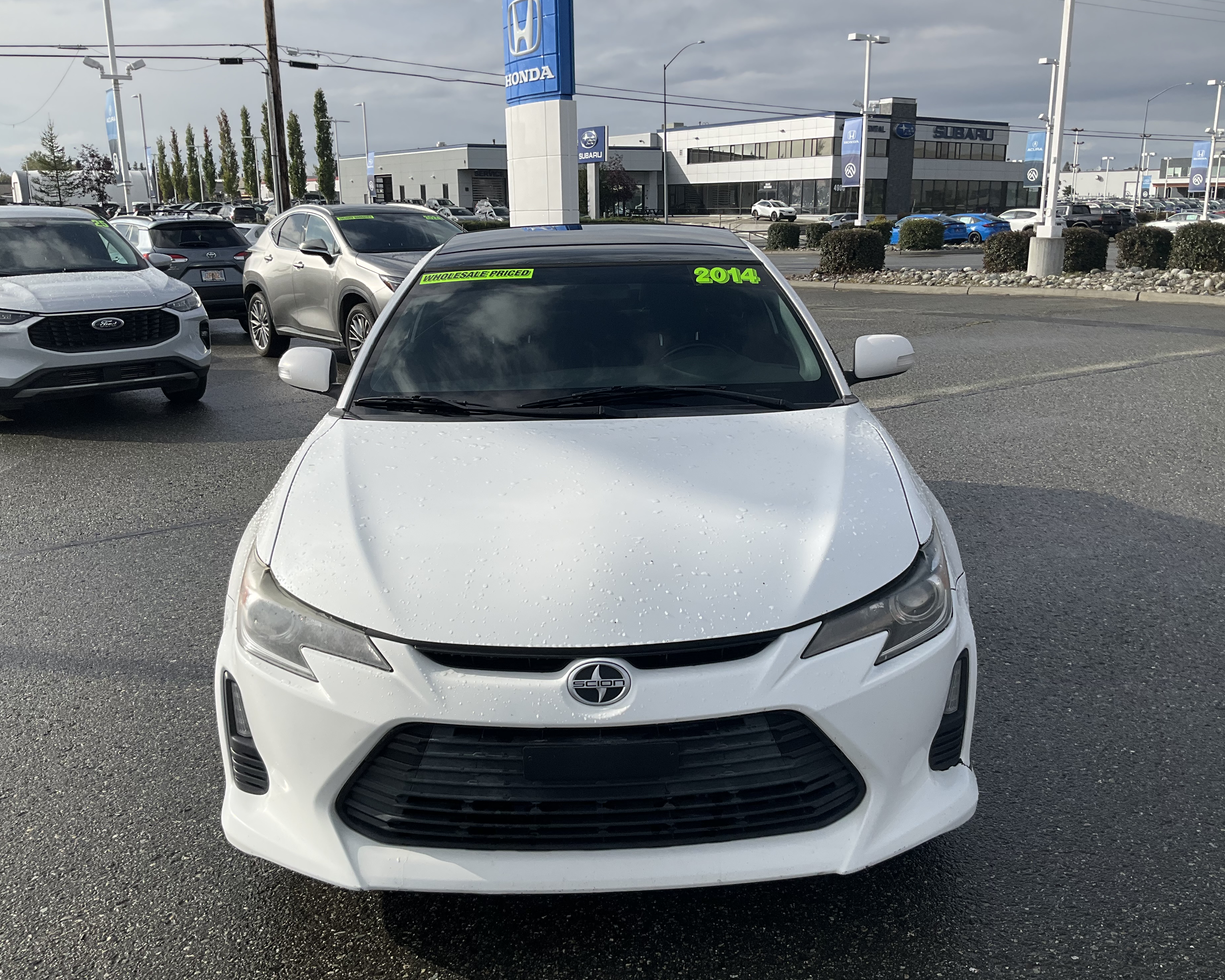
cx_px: 637
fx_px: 1124
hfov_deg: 57.2
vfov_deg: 47.1
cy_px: 501
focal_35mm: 31
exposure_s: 1/3534
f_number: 1.8
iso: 25
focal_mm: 3
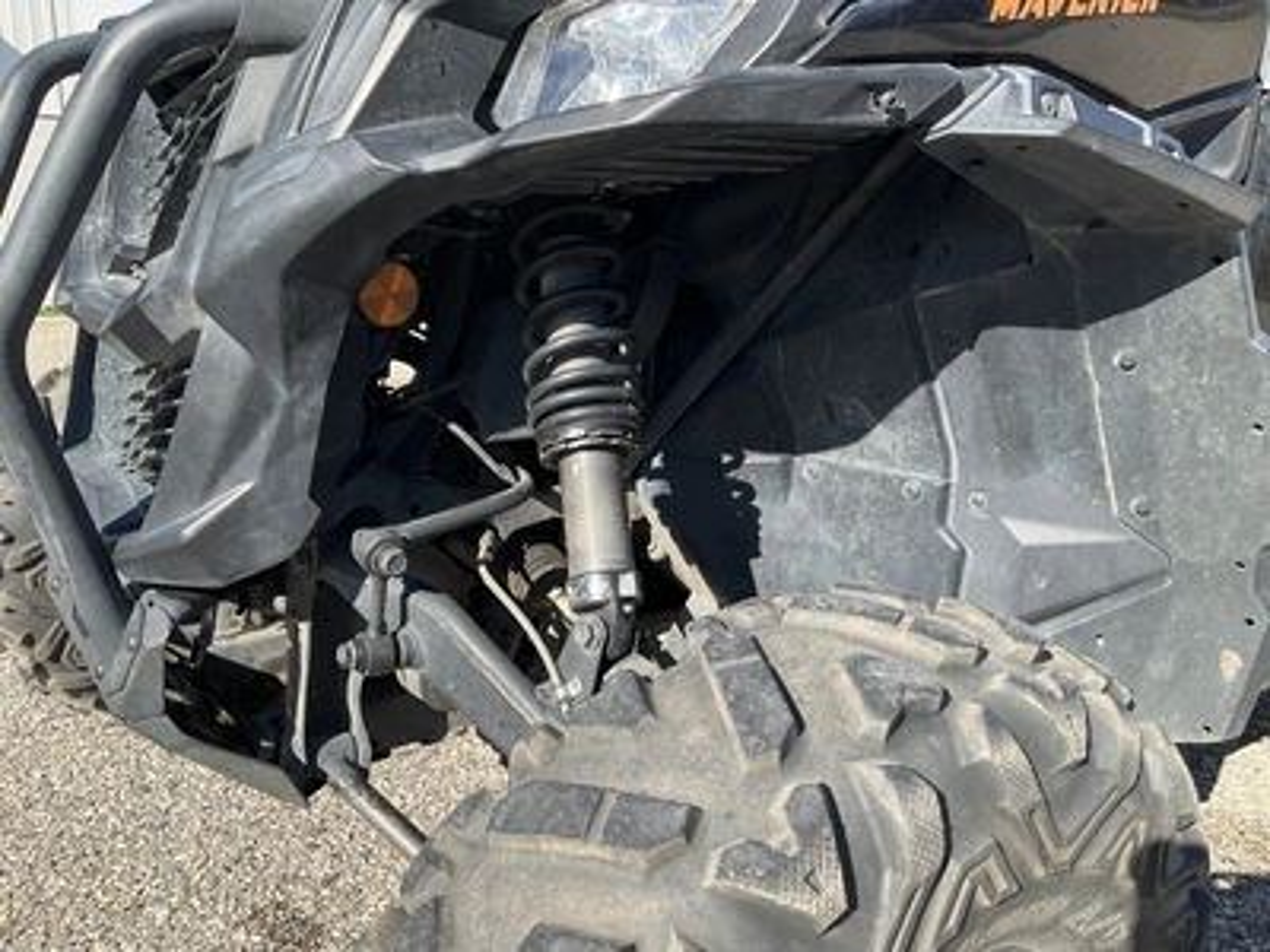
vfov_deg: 48.2
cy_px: 476
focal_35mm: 29
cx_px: 635
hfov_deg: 61.7
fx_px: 1064
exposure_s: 1/674
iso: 25
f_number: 1.8
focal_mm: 3
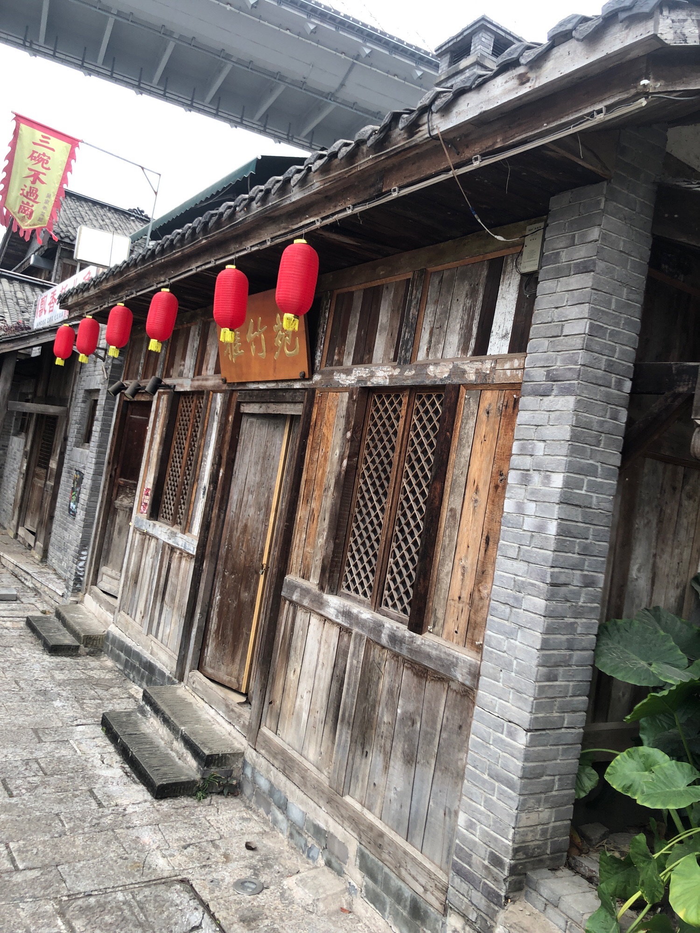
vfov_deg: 63.4
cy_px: 466
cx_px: 350
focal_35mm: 28
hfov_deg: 49.7
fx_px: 755
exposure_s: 1/120
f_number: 1.8
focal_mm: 3.99
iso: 25
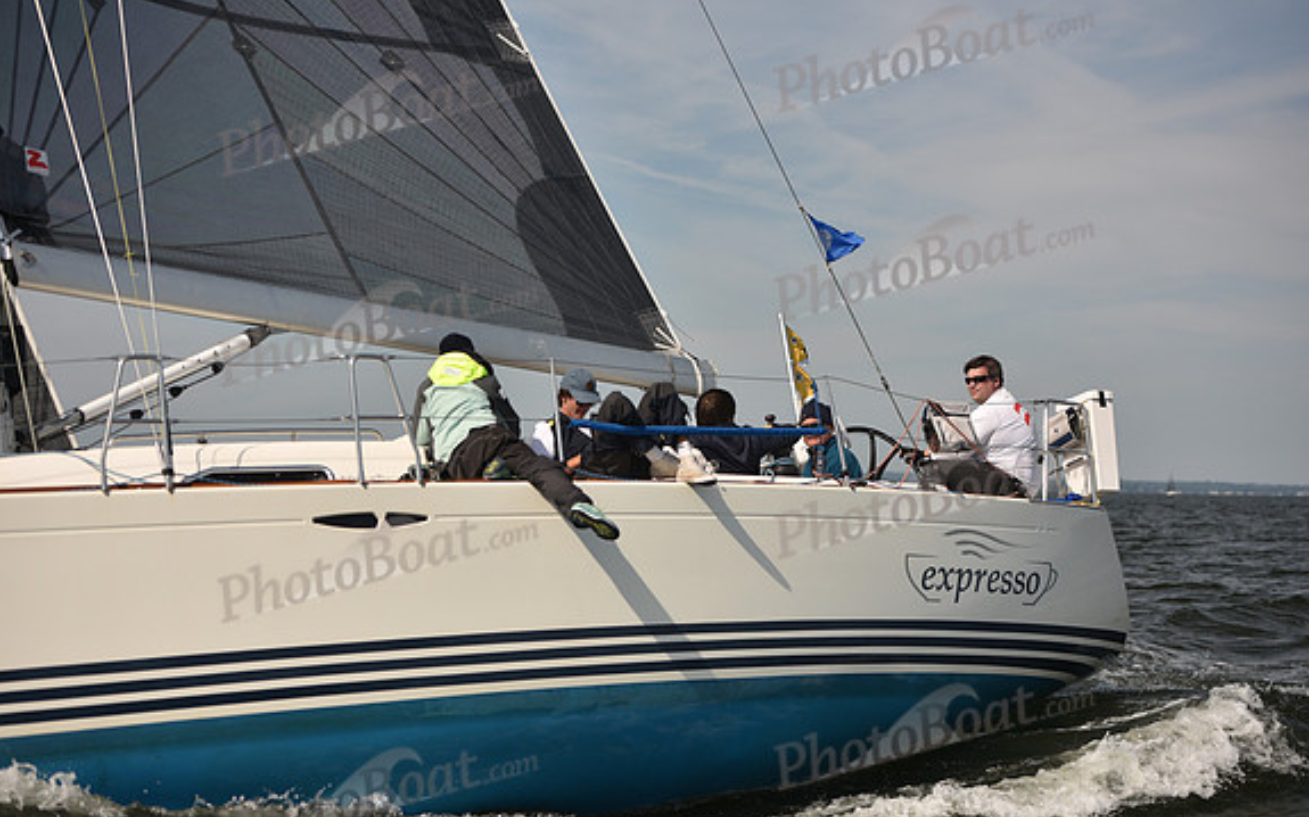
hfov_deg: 28.6
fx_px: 2568
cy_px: 413
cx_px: 658
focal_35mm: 72
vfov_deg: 18.1
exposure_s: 1/2500
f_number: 3.2
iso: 250
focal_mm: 70
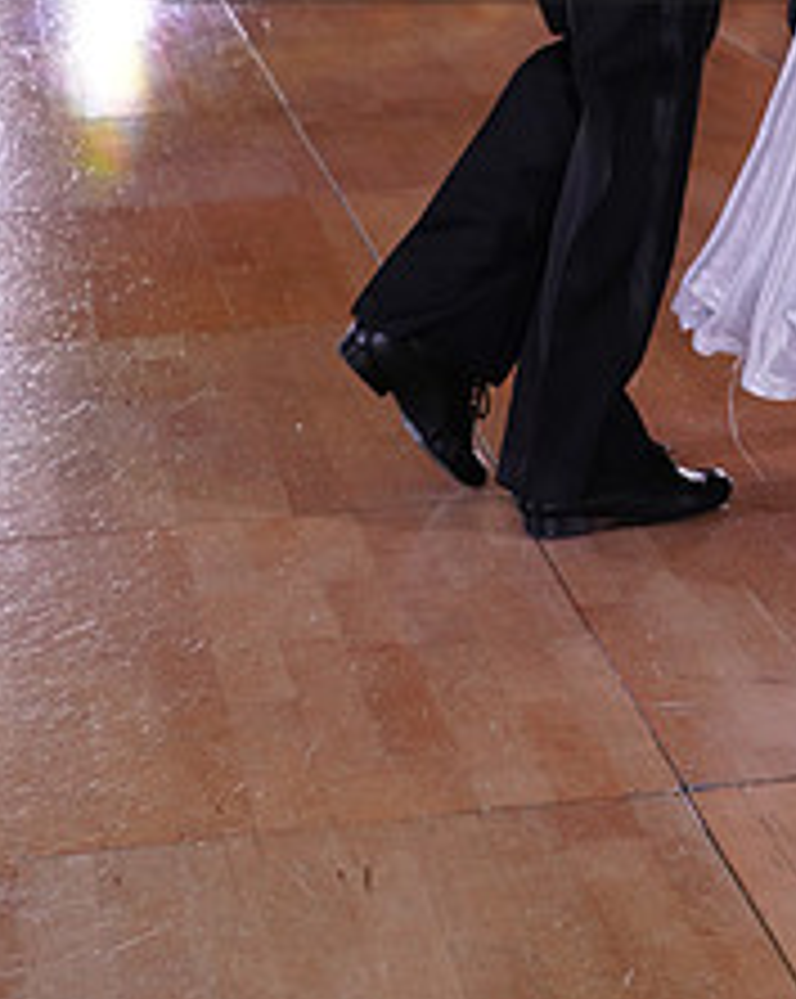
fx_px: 3335
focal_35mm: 113
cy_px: -144
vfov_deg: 16.4
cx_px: 785
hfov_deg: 13.4
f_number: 5.6
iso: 2000
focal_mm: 46
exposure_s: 1/250
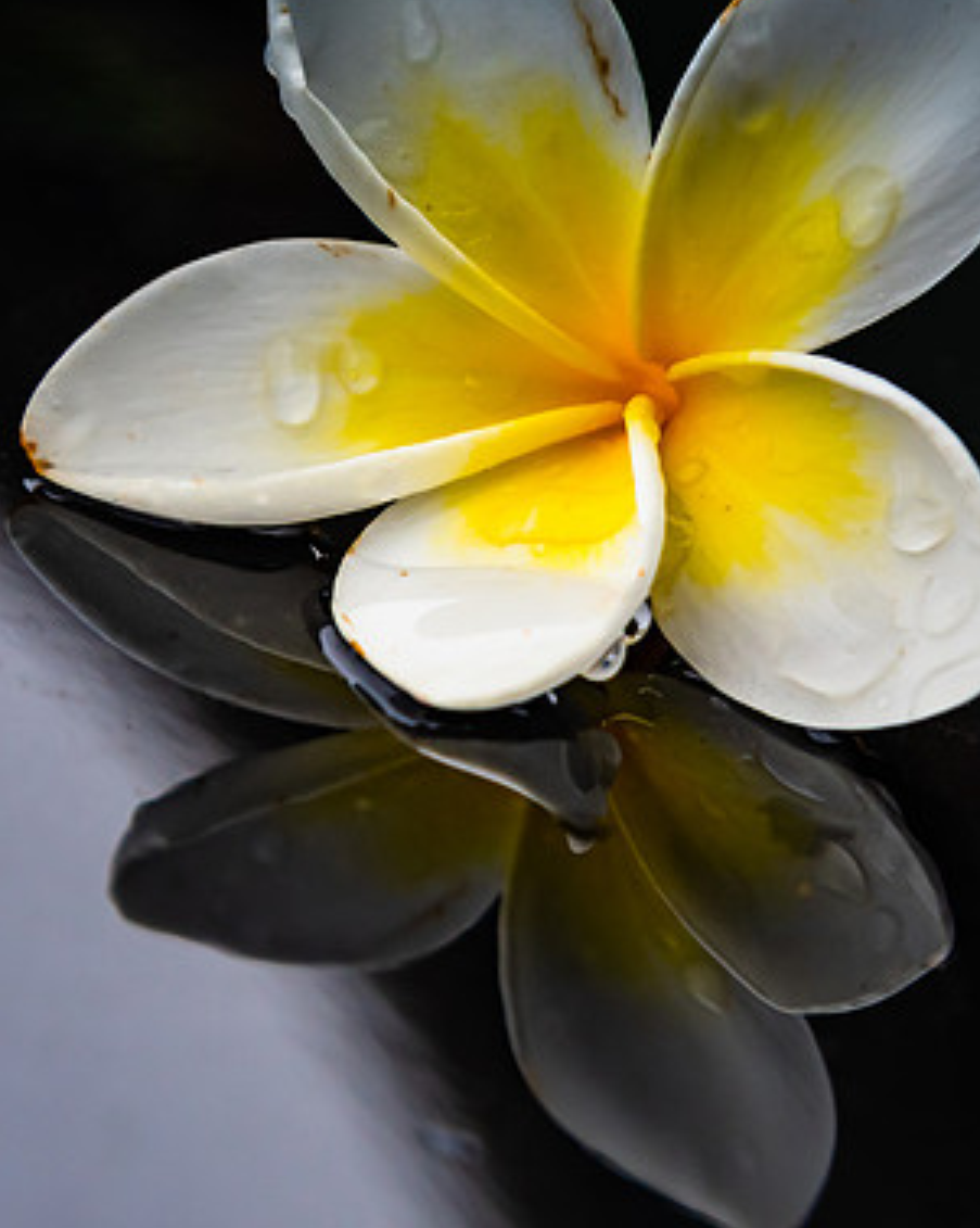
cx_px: 507
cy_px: 580
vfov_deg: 8.3
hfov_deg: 6.7
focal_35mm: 232
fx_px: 8421
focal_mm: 92
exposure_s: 1/160
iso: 800
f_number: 6.3
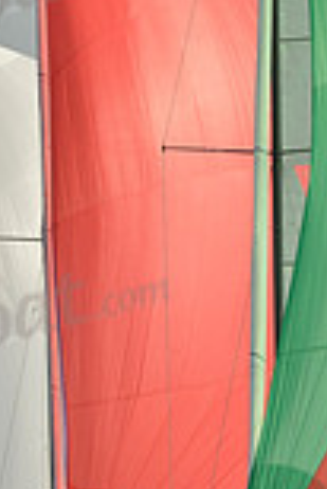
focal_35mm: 751
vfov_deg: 2.7
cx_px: 335
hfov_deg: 1.8
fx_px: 10209
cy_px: 127
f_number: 8
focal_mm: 200
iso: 280
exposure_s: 1/1250
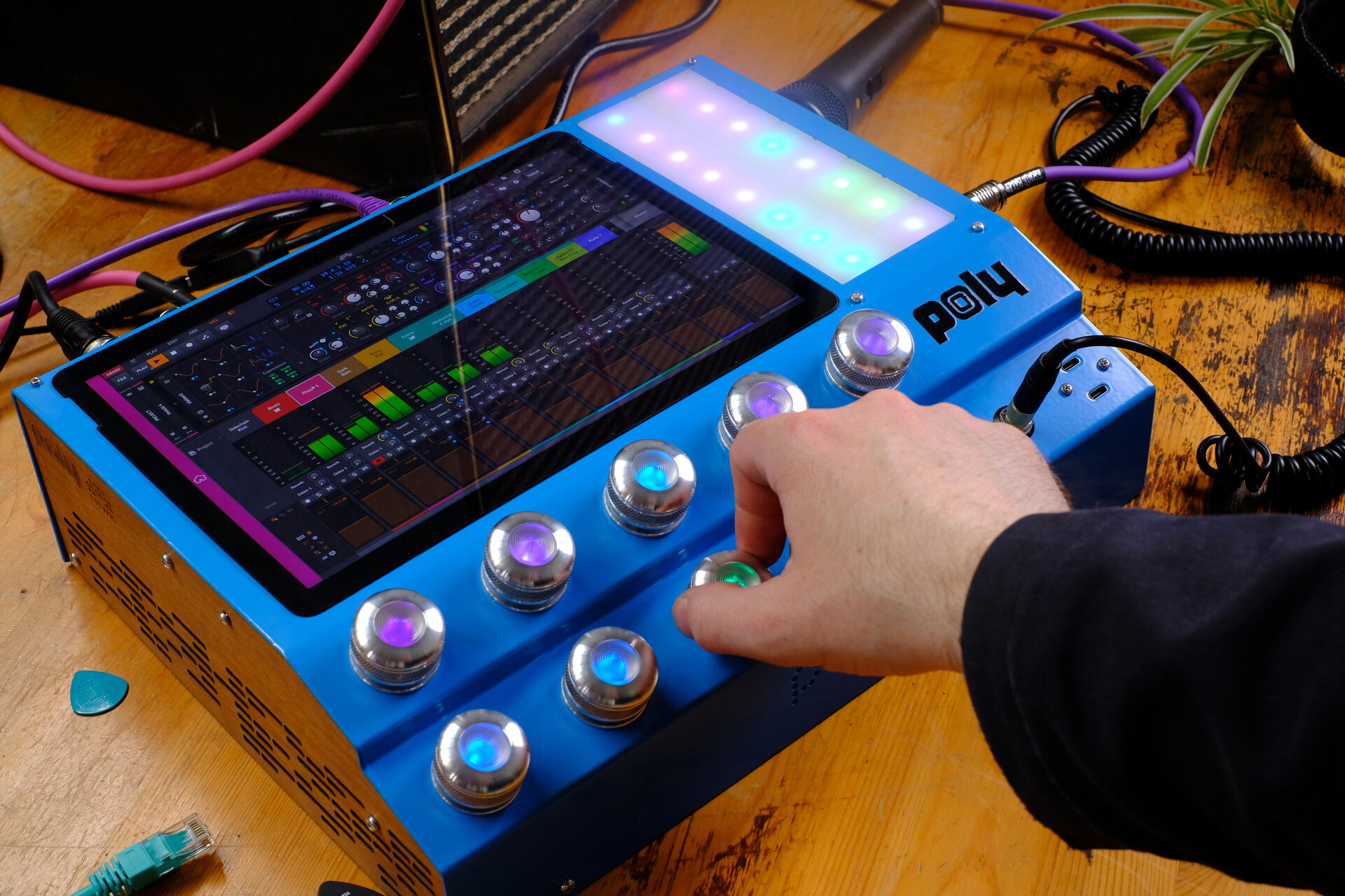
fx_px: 1980
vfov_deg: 25.5
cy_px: 448
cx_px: 672
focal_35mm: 53
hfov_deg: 37.5
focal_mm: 35
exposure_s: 1/30
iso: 800
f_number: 8
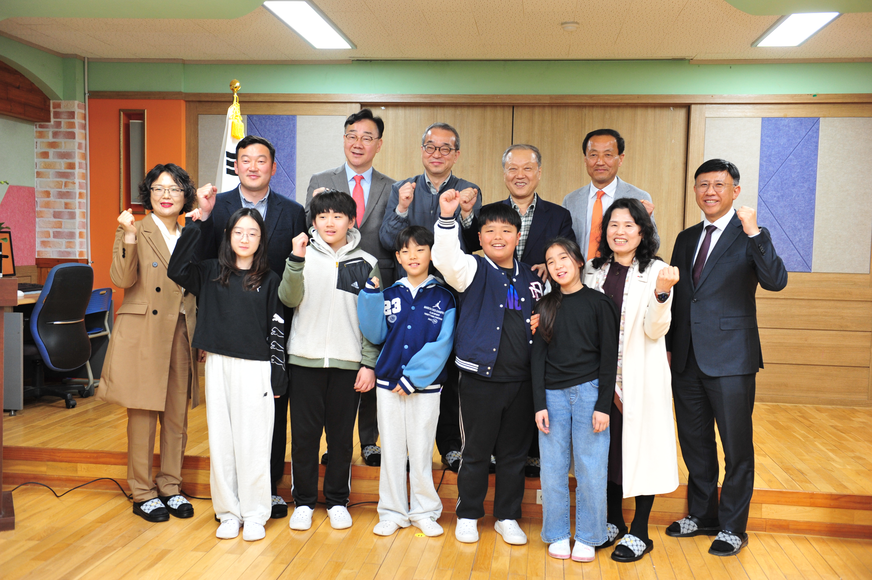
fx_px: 847
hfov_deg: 54.5
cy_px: 290
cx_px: 436
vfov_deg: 37.8
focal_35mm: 35
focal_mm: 35
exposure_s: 1/100
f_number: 4
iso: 1250
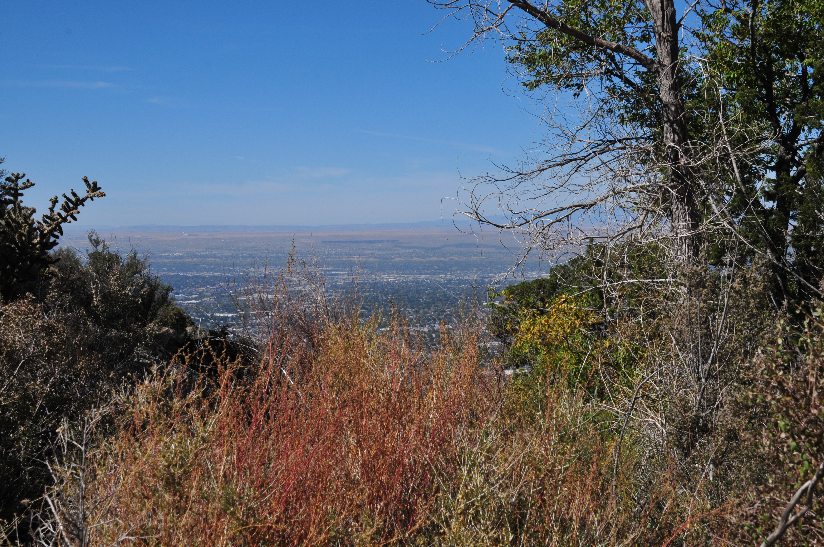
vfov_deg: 19.7
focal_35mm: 69
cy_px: 274
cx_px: 412
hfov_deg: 29.3
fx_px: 1577
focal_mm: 46
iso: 320
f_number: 13
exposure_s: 1/640
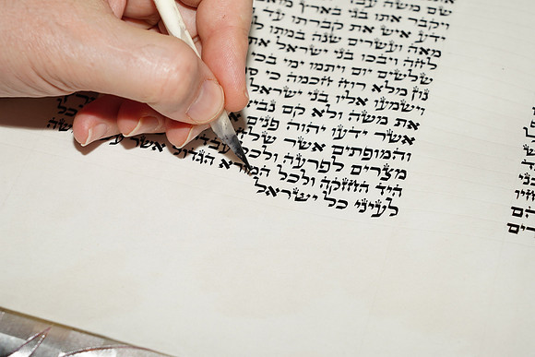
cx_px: 268
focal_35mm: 105
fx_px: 1561
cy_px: 178
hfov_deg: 19.5
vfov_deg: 13.0
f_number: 10
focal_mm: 105
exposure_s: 1/100
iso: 800
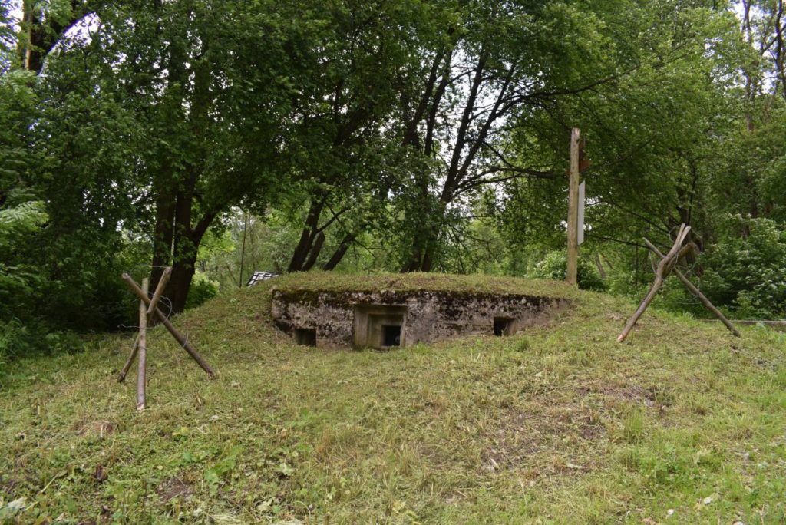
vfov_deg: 48.0
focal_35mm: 27
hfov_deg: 67.4
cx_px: 393
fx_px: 590
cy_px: 262
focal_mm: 18
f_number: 7.1
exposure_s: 1/200
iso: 400
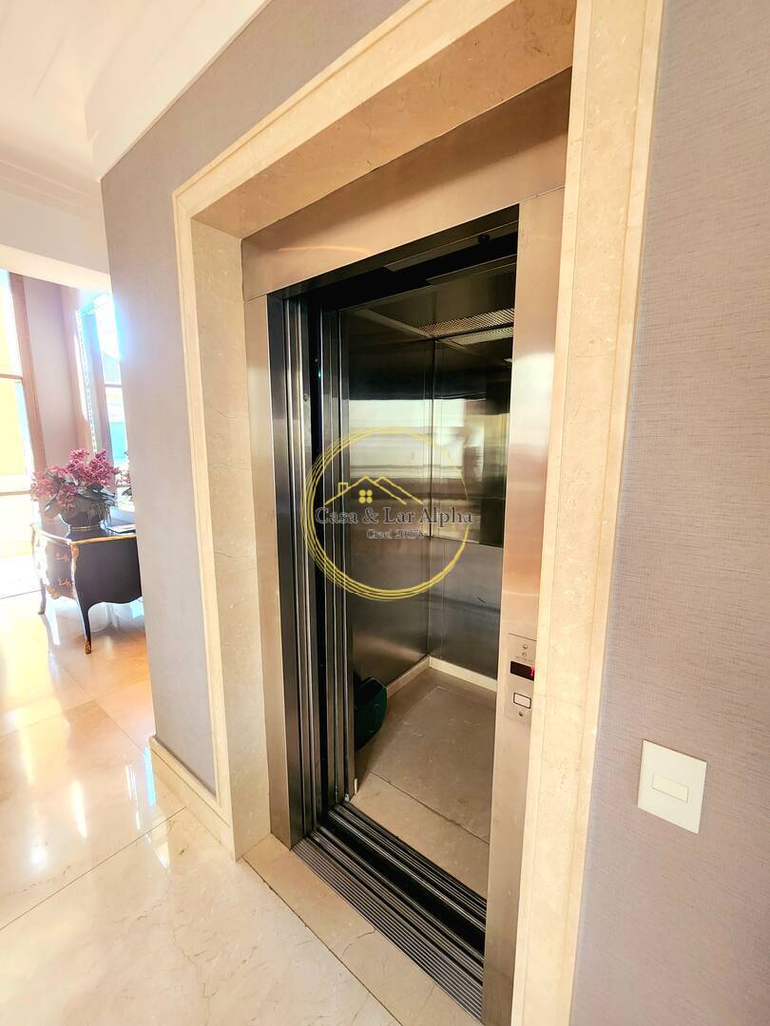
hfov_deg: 89.9
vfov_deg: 106.2
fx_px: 386
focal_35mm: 13
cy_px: 513
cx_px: 385
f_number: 2.2
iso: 320
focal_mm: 2.2
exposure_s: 1/60.2
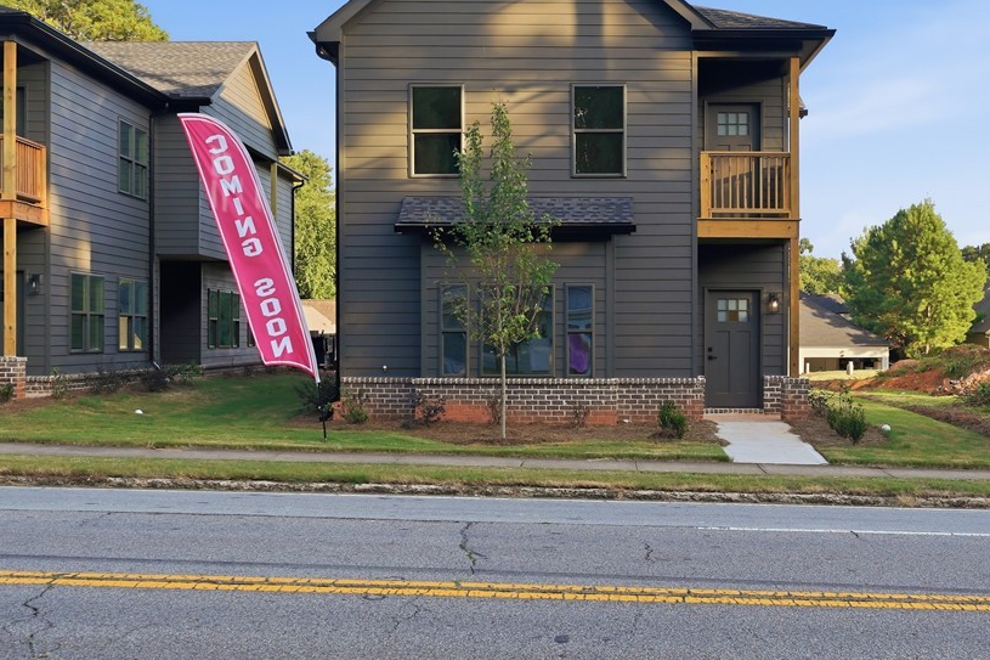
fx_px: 1320
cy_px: 241
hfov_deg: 41.0
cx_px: 576
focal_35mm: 48
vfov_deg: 27.9
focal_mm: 24
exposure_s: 1/200
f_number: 5.6
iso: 100
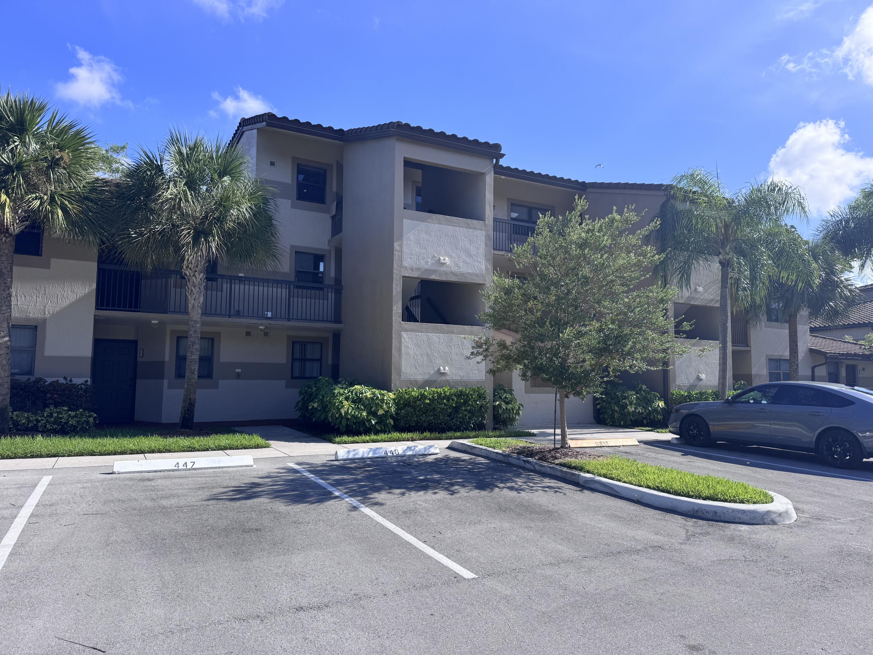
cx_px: 436
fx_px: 605
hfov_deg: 71.6
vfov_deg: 56.8
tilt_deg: +4.8
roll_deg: +0.1
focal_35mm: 24
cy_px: 328
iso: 80
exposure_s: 1/3802
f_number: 1.78
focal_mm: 6.76
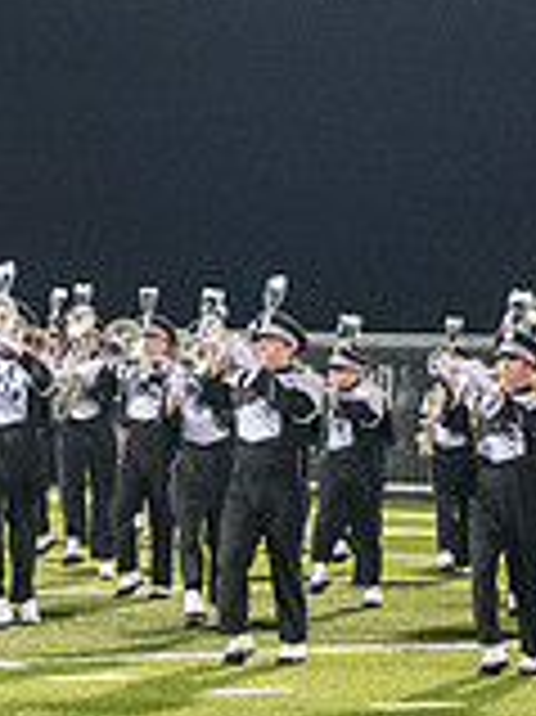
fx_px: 5086
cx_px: -716
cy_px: 263
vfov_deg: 8.1
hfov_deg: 5.8
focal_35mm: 246
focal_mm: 70
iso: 5000
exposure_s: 1/200
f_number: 5.6
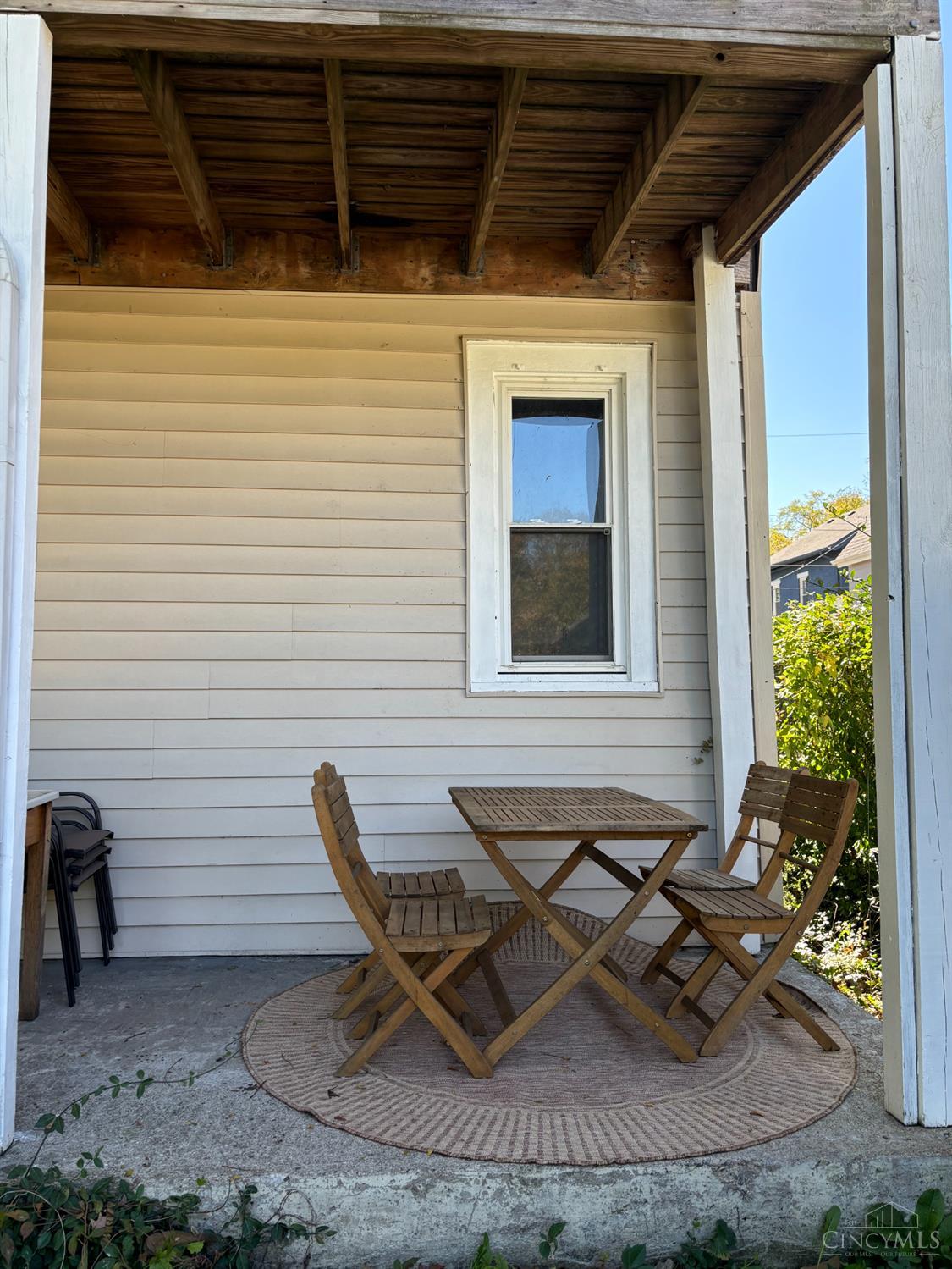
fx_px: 953
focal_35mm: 26
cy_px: 634
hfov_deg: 53.1
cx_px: 476
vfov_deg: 67.3
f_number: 1.6
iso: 50
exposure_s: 1/403
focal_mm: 5.96
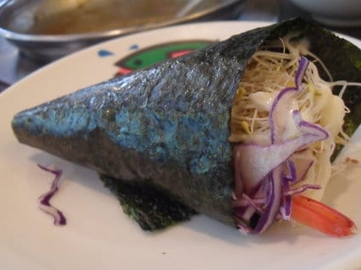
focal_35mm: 41
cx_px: 205
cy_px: 154
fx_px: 427
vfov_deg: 35.1
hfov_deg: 45.7
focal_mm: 6.2
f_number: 2.8
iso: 400
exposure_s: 1/30
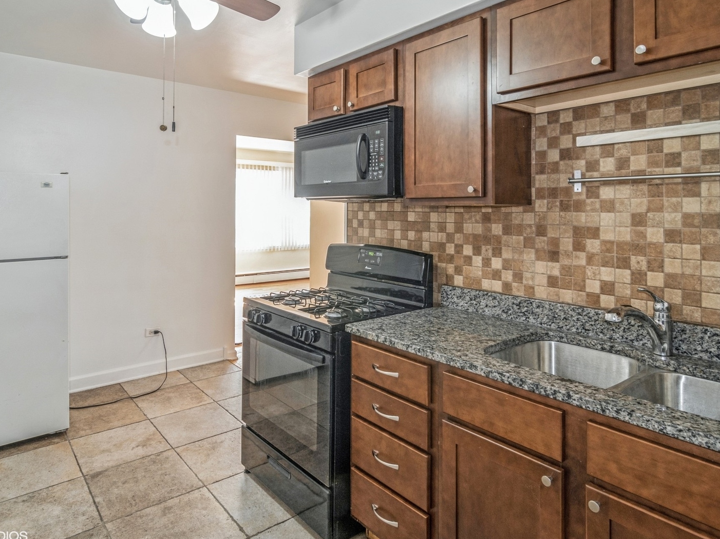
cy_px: 270
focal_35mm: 20
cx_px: 337
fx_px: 416
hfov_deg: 81.7
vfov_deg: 66.0
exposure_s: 1/2
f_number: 8
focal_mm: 12
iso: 200
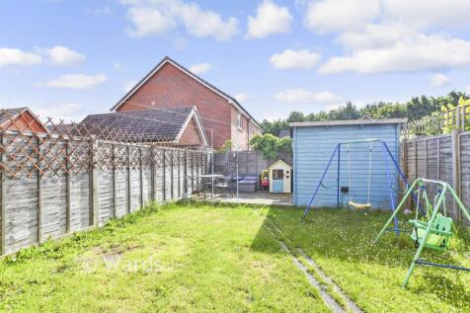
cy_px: 156
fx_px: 196
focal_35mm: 15
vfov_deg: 77.3
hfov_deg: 100.4
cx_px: 235
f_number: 8
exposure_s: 1/500
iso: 320
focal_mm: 10
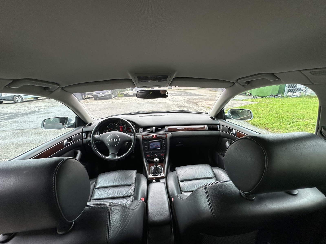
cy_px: 122
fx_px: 132
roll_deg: +0.3
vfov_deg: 85.7
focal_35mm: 14
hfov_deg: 102.1
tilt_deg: -15.1
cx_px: 163
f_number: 2.2
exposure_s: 1/99
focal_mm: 2.22
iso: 64
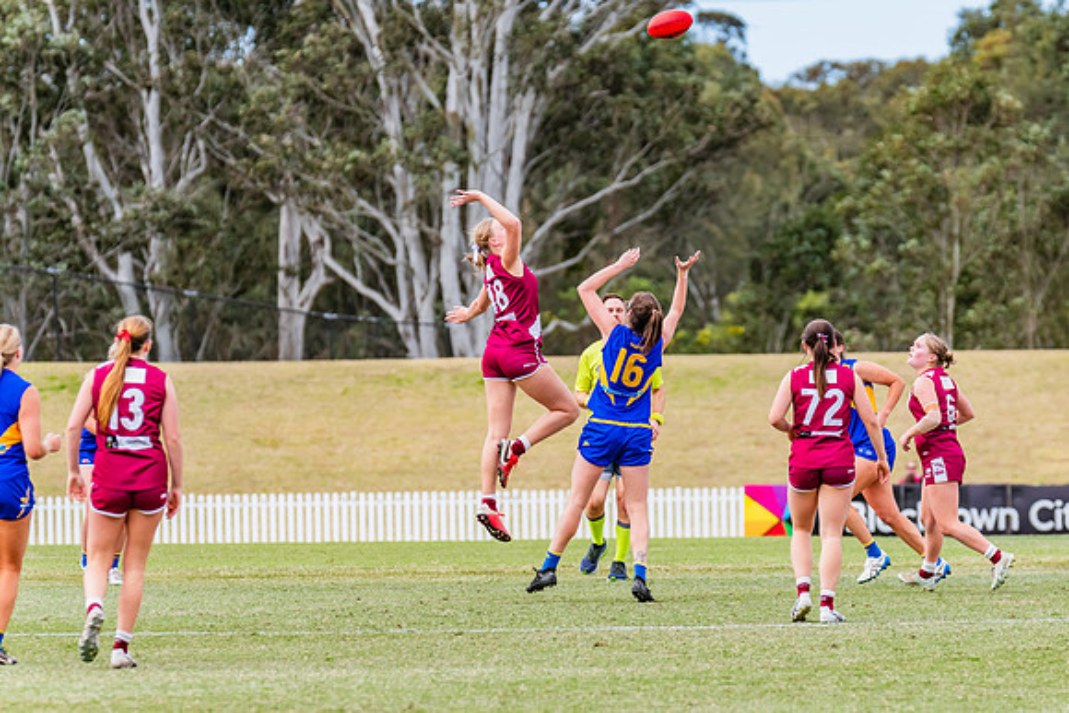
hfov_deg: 6.3
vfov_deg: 4.2
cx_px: 601
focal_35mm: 327
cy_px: 377
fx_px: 9718
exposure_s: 1/1600
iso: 800
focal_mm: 290
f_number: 6.3
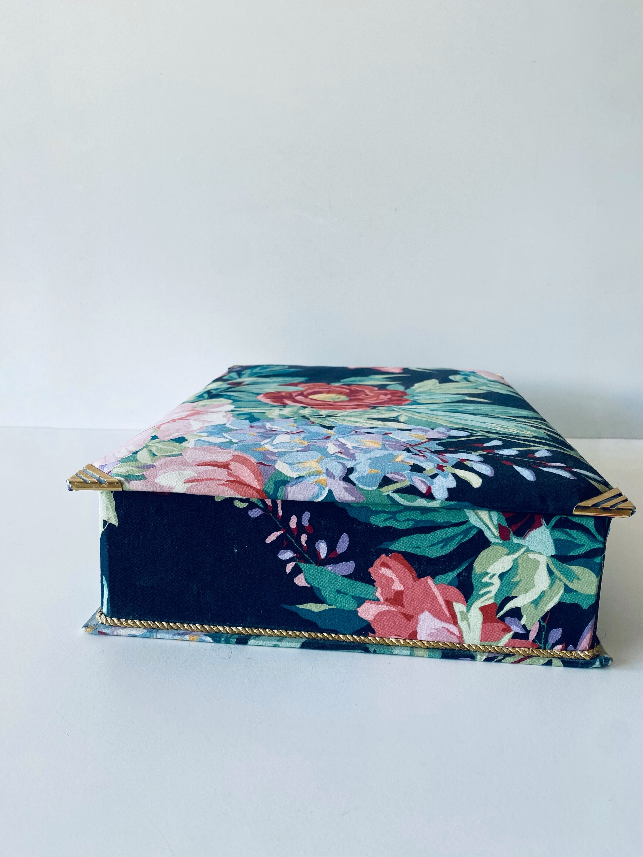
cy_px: 428
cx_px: 322
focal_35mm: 26
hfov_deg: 53.1
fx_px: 644
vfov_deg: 67.3
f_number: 1.8
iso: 40
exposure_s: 1/122
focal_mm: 4.25
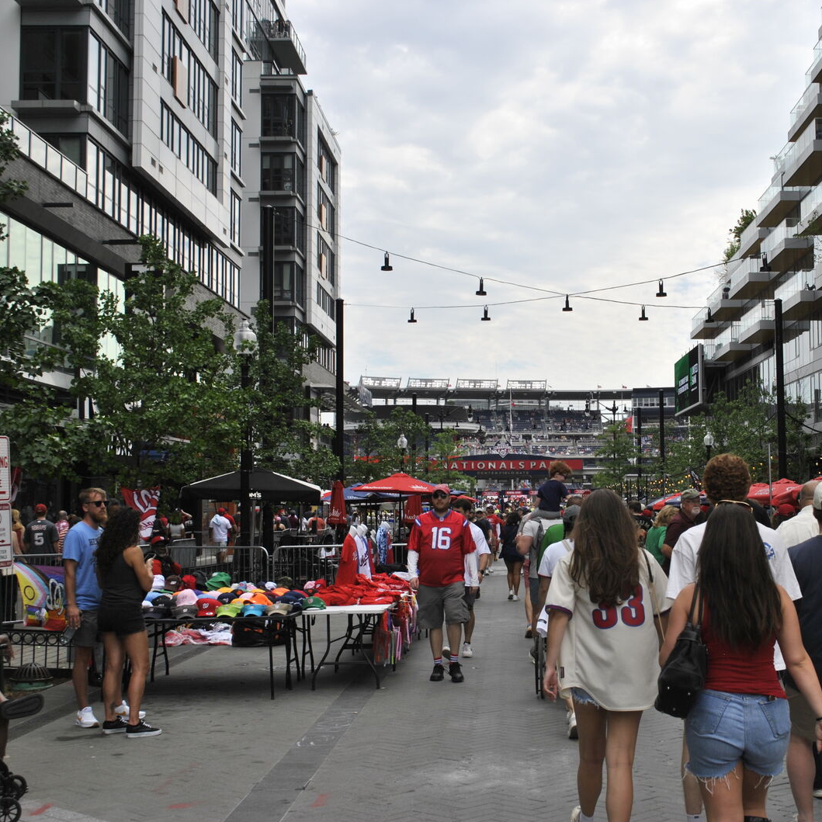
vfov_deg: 31.6
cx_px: 532
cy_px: 413
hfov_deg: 31.4
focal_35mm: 54
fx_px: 1451
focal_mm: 28
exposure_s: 1/200
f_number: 8
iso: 100
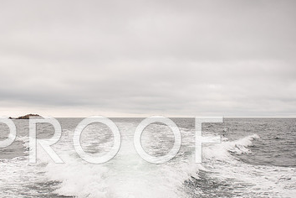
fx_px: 362
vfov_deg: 30.2
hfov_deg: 44.2
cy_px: 140
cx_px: 112
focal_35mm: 44
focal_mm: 24
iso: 100
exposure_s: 1/800
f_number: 2.8
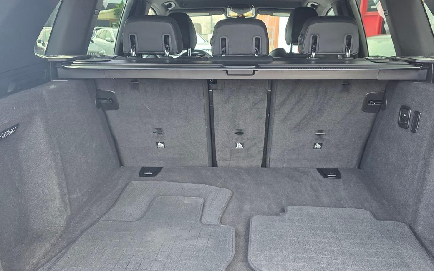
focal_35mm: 30
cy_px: 155
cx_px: 235
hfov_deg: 62.8
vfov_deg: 41.7
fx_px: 355
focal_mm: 6.3
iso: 160
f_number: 1.7
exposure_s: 1/180
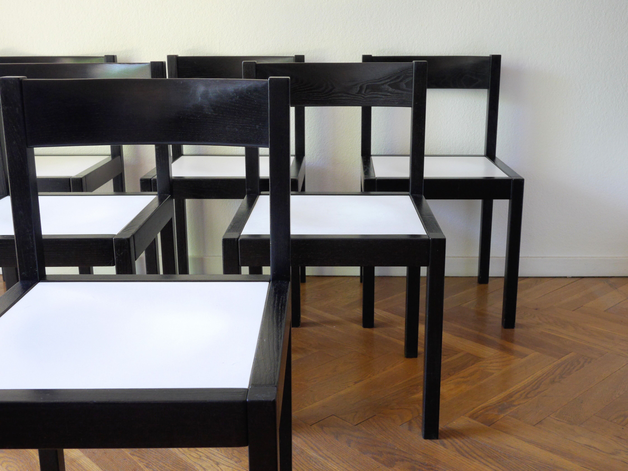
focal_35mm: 40
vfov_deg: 36.0
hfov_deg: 46.8
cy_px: 236
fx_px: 726
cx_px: 314
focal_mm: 20
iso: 1600
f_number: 6.3
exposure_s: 1/40
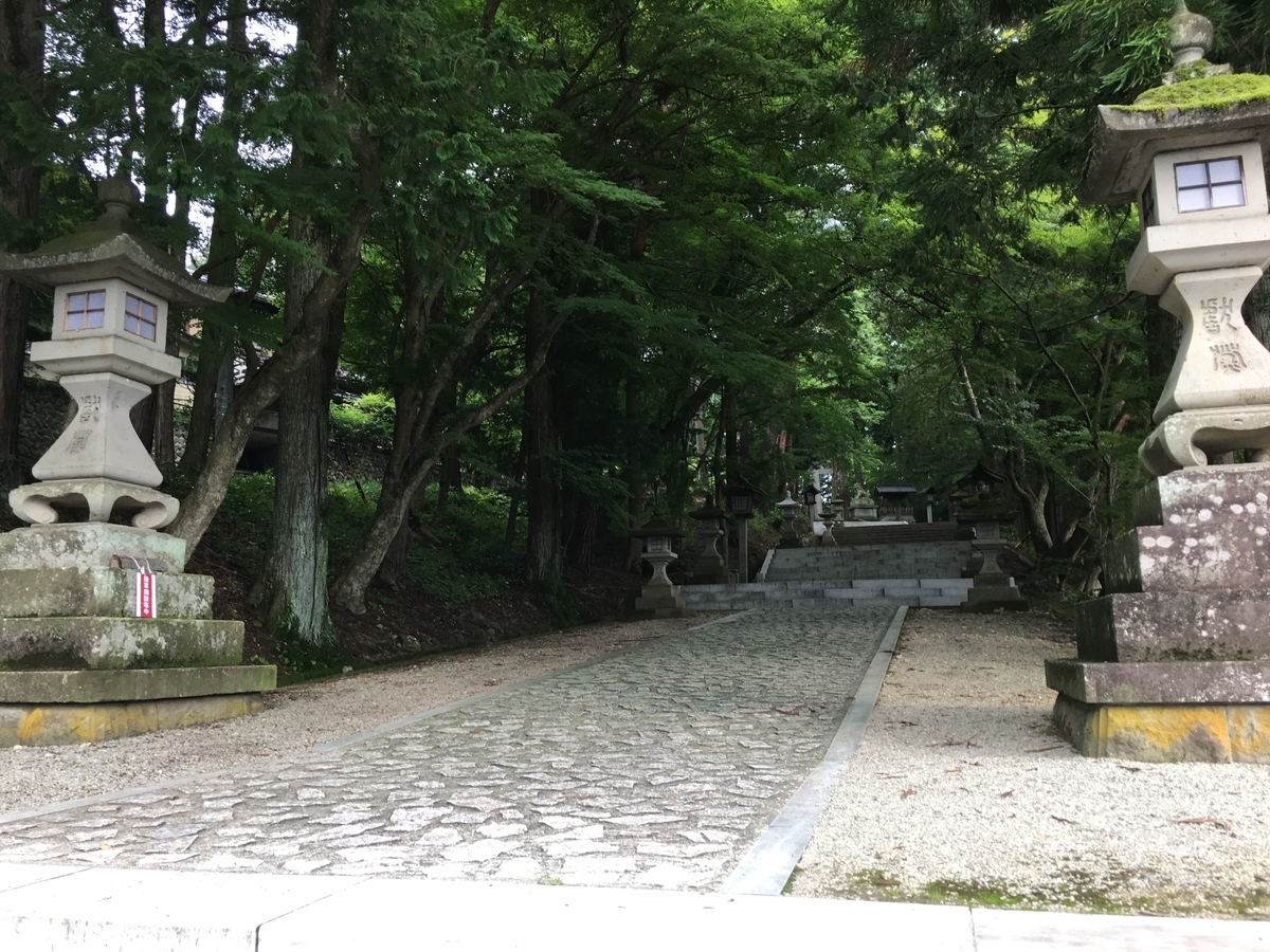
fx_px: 1064
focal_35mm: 29
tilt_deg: +10.0
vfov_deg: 48.2
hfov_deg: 61.7
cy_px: 476
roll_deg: +1.0
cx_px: 635
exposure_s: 1/120
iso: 40
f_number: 2.2
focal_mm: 4.15
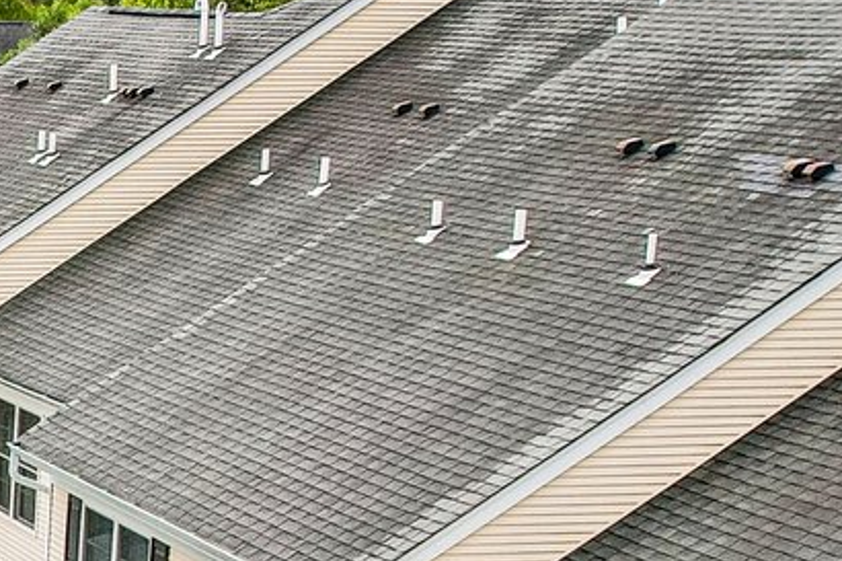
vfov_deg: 12.2
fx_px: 2572
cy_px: 620
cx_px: -600
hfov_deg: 16.1
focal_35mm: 110
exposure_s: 1/2000
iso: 100
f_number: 2.8
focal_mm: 8.4
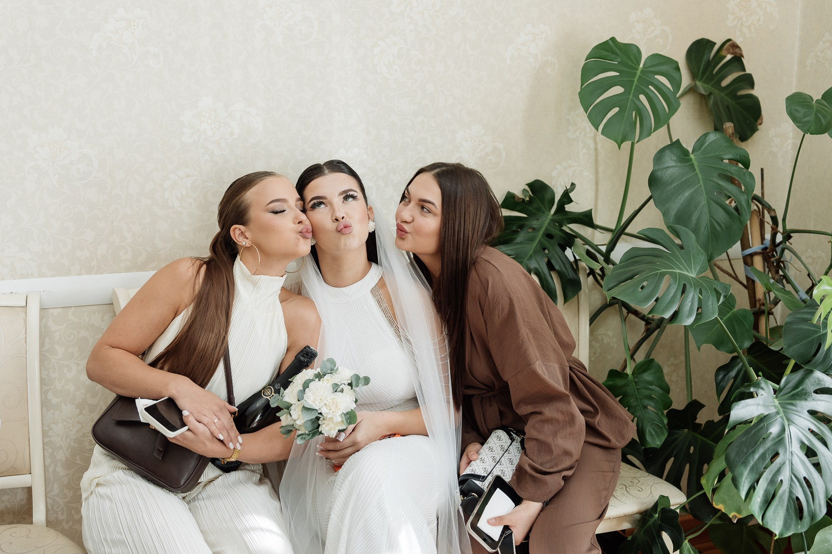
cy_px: 277
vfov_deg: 31.1
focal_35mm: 43
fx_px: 997
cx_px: 385
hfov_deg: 45.3
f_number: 3.2
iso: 640
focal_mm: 40.2
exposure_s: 1/160
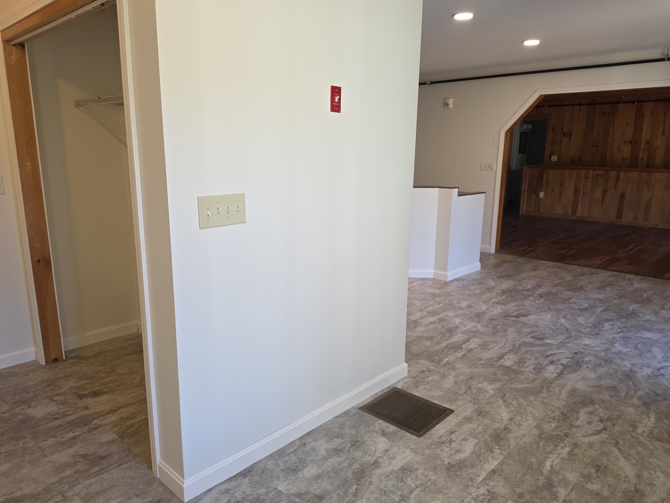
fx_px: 465
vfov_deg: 56.8
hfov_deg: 71.6
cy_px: 259
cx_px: 337
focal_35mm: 24
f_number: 1.4
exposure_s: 1/60
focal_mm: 6.5
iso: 40
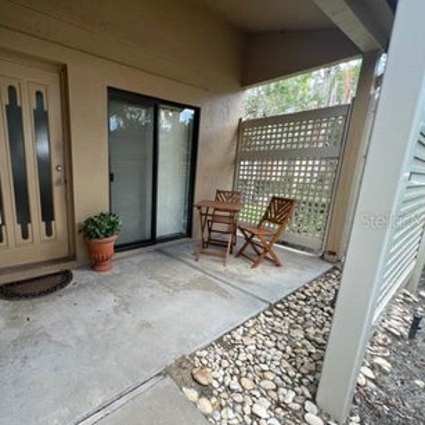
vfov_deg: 87.4
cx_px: 152
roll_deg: -1.9
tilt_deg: -12.7
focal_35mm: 16
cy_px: 220
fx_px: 222
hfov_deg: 85.2
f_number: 1.8
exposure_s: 1/99
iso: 40
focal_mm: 1.57
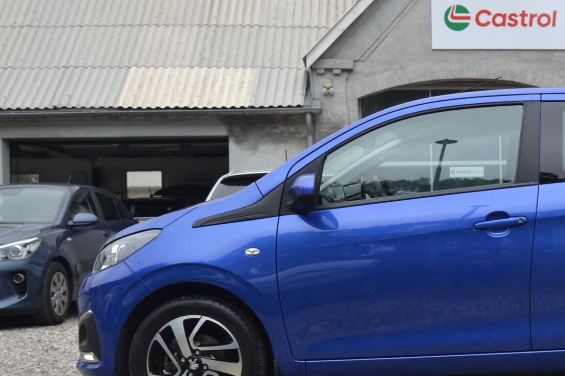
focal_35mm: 55
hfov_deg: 35.1
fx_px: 863
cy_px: 251
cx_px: 455
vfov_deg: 24.5
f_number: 5.6
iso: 140
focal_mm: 22
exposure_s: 1/125
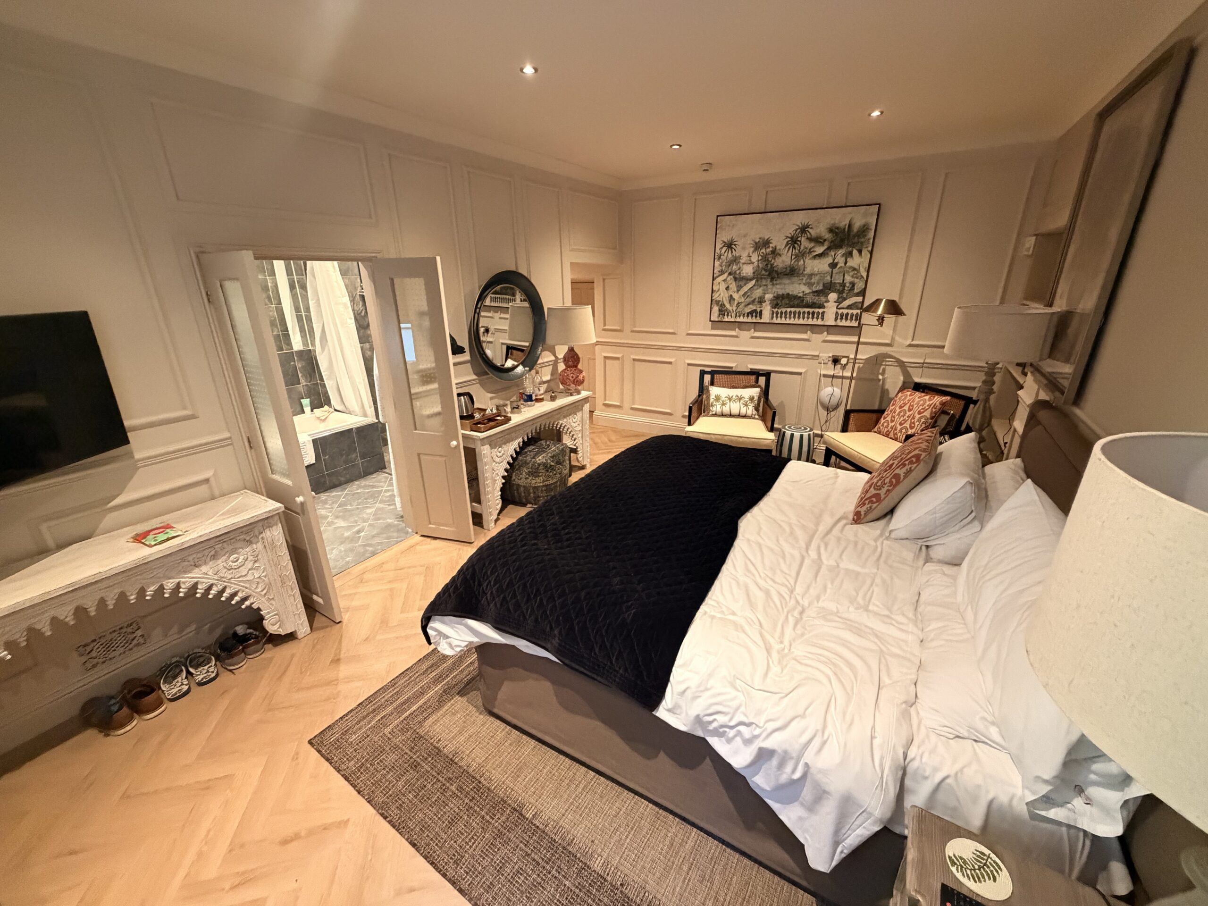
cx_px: 604
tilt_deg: -18.4
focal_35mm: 14
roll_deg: +1.0
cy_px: 453
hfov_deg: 102.1
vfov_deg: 85.7
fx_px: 489
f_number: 2.2
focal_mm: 2.22
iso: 640
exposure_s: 1/50
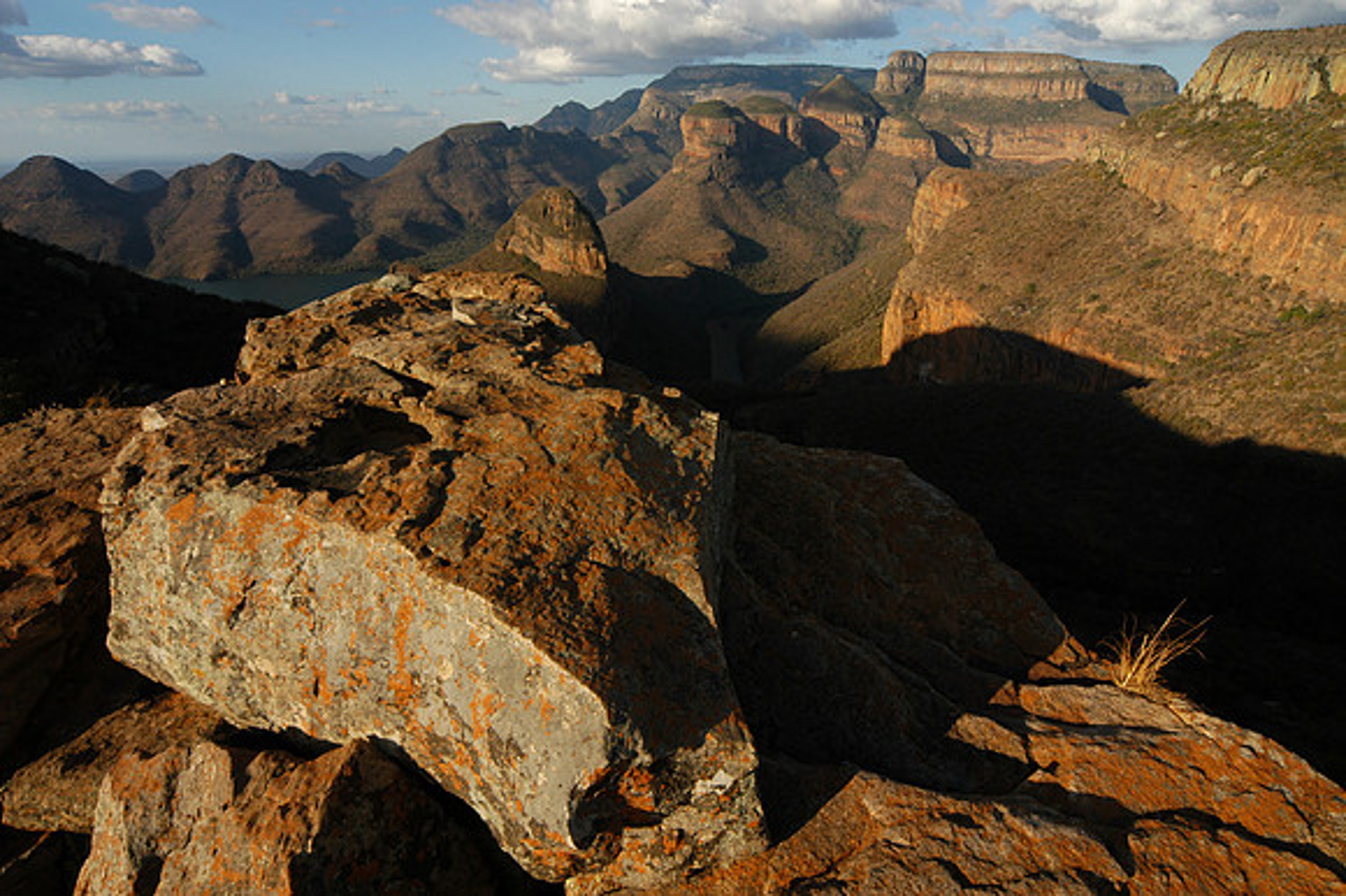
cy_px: 448
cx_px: 673
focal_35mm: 18
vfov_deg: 67.3
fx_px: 673
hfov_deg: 90.0
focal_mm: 12
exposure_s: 1/320
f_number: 9
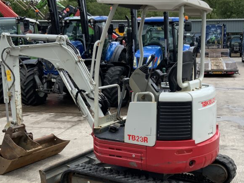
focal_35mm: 51
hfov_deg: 37.2
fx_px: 360
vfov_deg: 28.5
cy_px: 110
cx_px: 155
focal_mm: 3
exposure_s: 1/962
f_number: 1.8
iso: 16
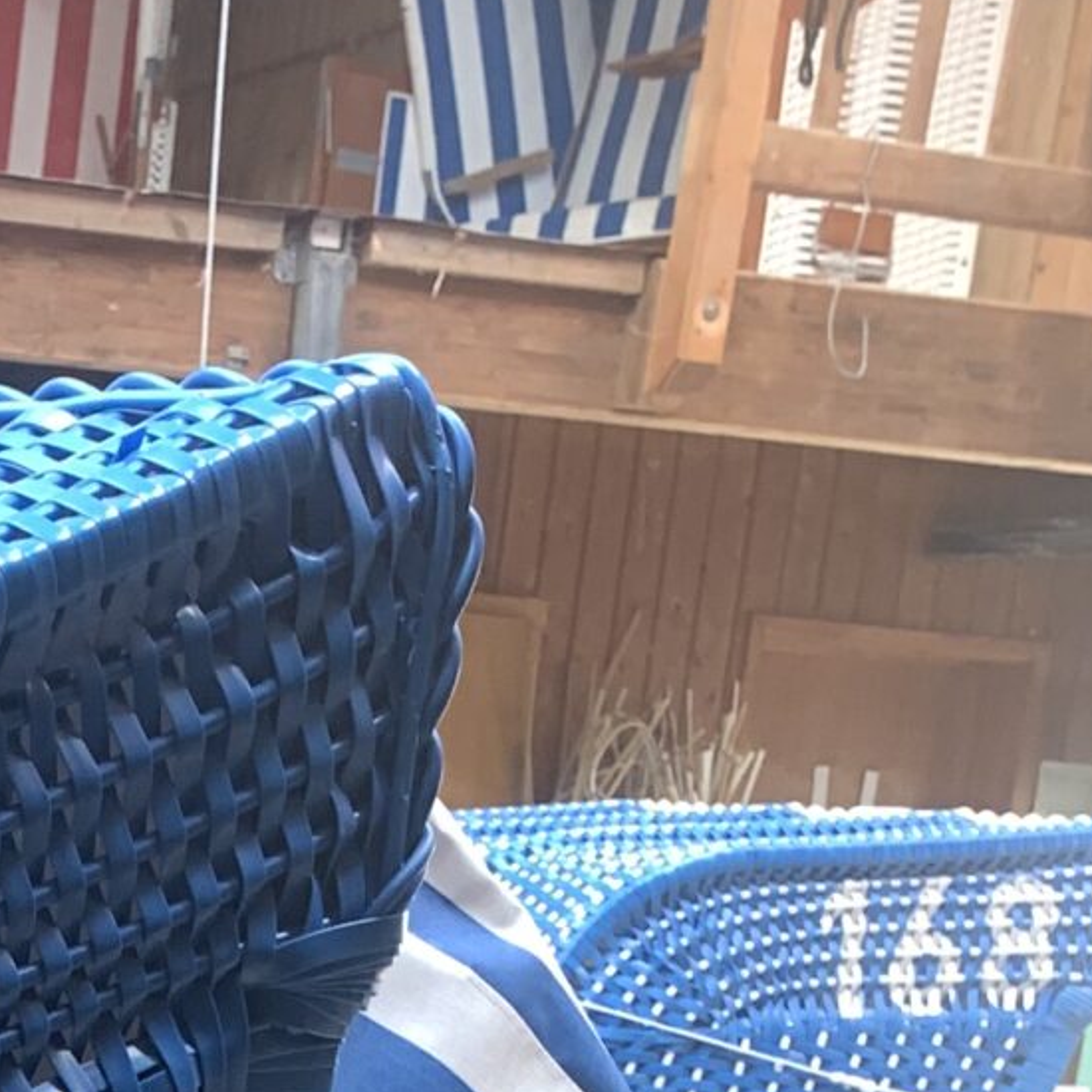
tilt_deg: -17.6
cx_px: -594
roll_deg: -3.2
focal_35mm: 107
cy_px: 2103
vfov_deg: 14.0
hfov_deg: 15.0
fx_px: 3819
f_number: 1.8
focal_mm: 4.25
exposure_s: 1/60
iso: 100
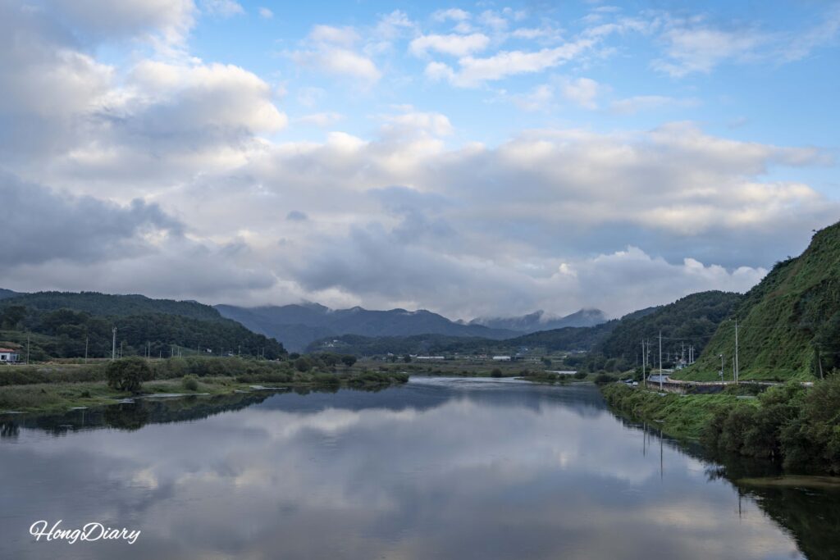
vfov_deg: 36.9
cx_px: 420
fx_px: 840
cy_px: 280
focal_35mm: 36
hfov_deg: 53.1
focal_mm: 36
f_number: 7.1
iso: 100
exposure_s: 1/100
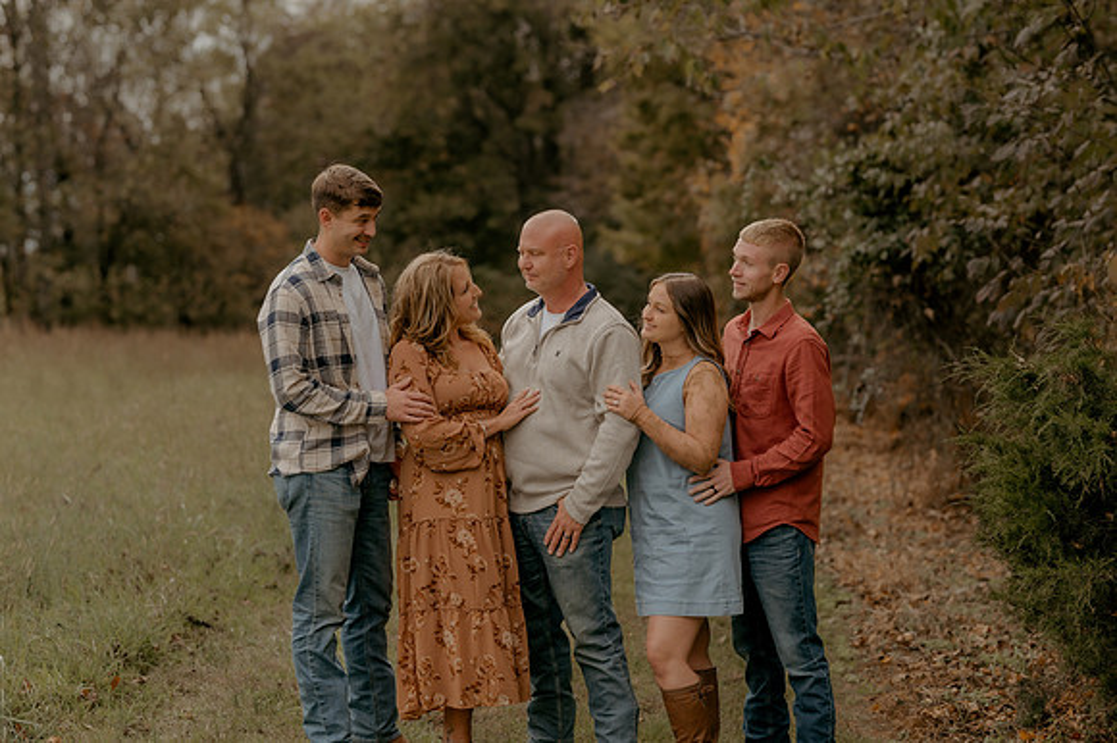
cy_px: 372
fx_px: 2636
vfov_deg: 16.1
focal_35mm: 85
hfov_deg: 23.9
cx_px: 558
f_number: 2.8
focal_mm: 85
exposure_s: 1/640
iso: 125
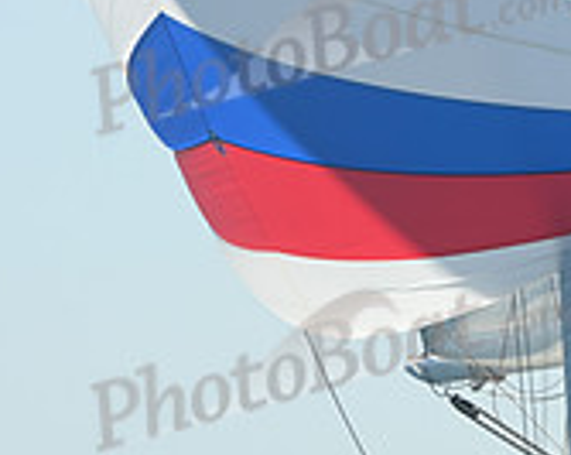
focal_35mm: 653
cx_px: 752
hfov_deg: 3.0
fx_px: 11016
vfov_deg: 2.4
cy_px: 491
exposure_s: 1/1000
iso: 320
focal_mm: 200
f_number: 8
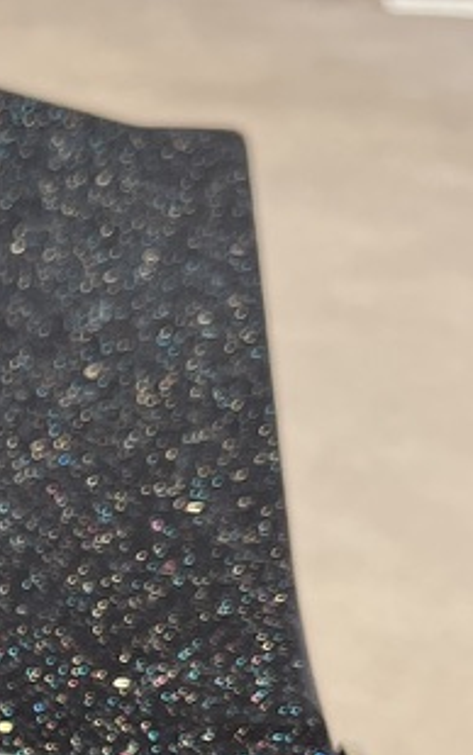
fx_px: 1875
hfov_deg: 12.9
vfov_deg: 20.8
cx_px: -402
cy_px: 972
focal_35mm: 91
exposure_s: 1/121
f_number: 1.5
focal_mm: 5.7
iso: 100
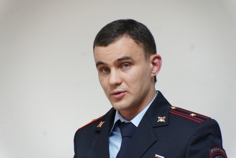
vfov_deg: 4.4
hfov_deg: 6.5
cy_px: 79
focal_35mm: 315
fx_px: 2066
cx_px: 118
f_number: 6.3
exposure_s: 1/40
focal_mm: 210
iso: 2000
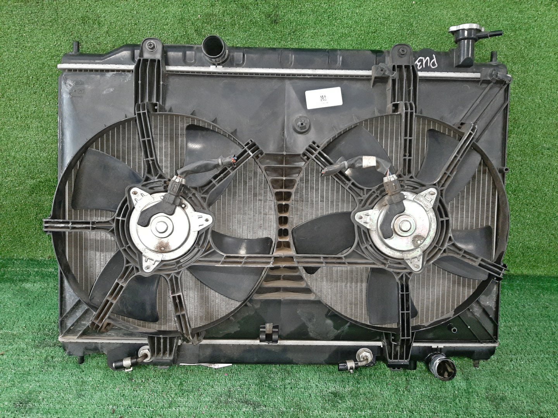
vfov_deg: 53.1
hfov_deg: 67.3
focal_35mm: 26
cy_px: 209
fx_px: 419
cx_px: 279
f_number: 1.7
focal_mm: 3.93
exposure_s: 1/25
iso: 225
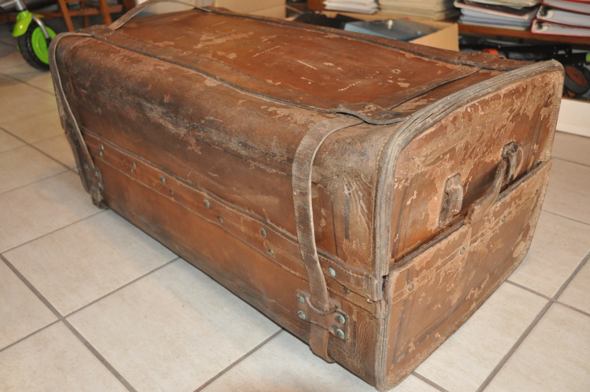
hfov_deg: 57.3
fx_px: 540
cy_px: 196
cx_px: 295
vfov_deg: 39.9
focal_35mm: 33
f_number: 3.8
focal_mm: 22
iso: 1600
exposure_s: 1/125
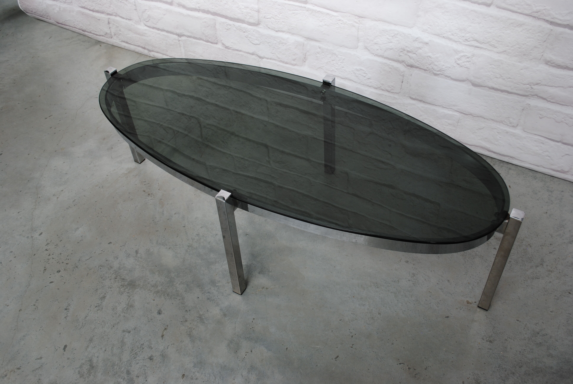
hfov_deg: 57.2
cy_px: 192
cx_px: 286
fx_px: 526
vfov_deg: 40.1
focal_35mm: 33
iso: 100
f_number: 5.6
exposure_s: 1/125
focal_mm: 22
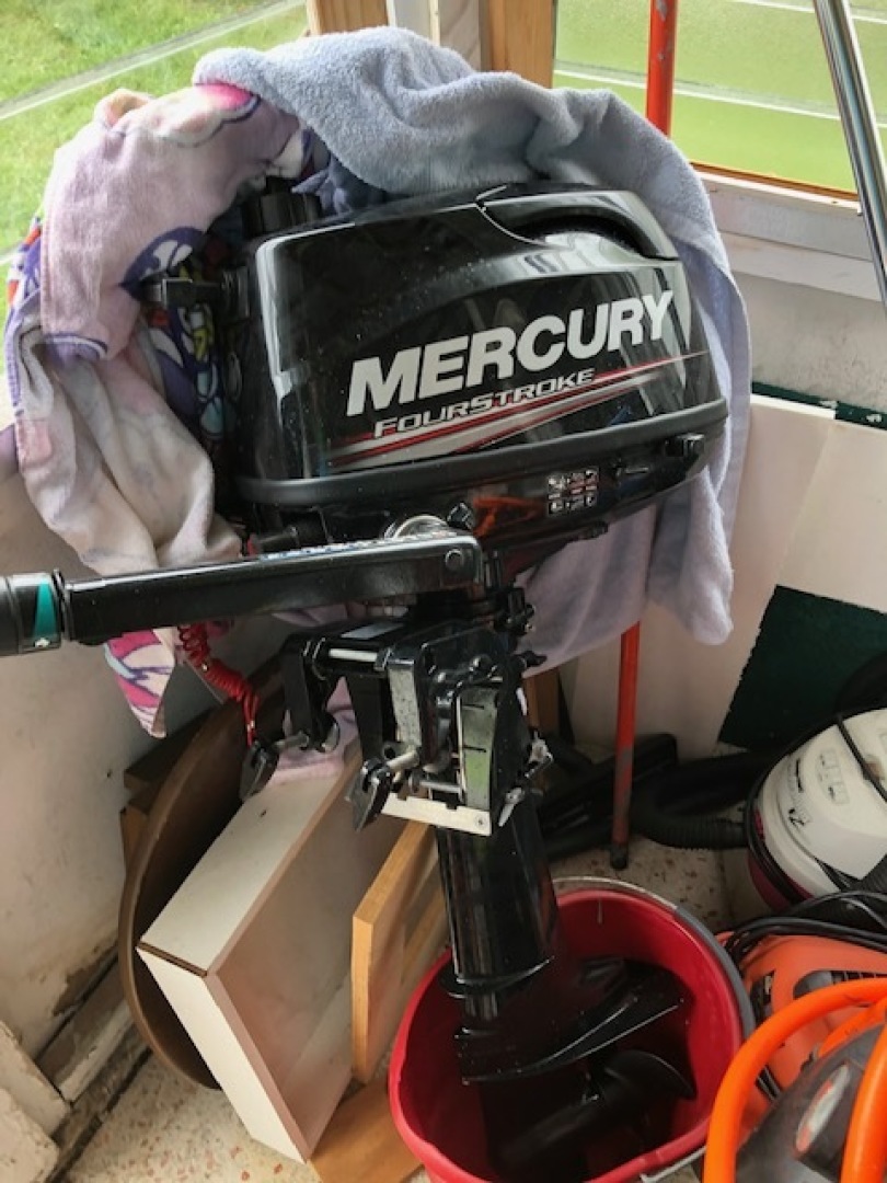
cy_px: 592
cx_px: 444
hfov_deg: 49.7
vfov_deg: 63.4
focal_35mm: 28
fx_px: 957
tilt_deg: -45.2
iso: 50
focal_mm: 3.99
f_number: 1.8
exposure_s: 1/120
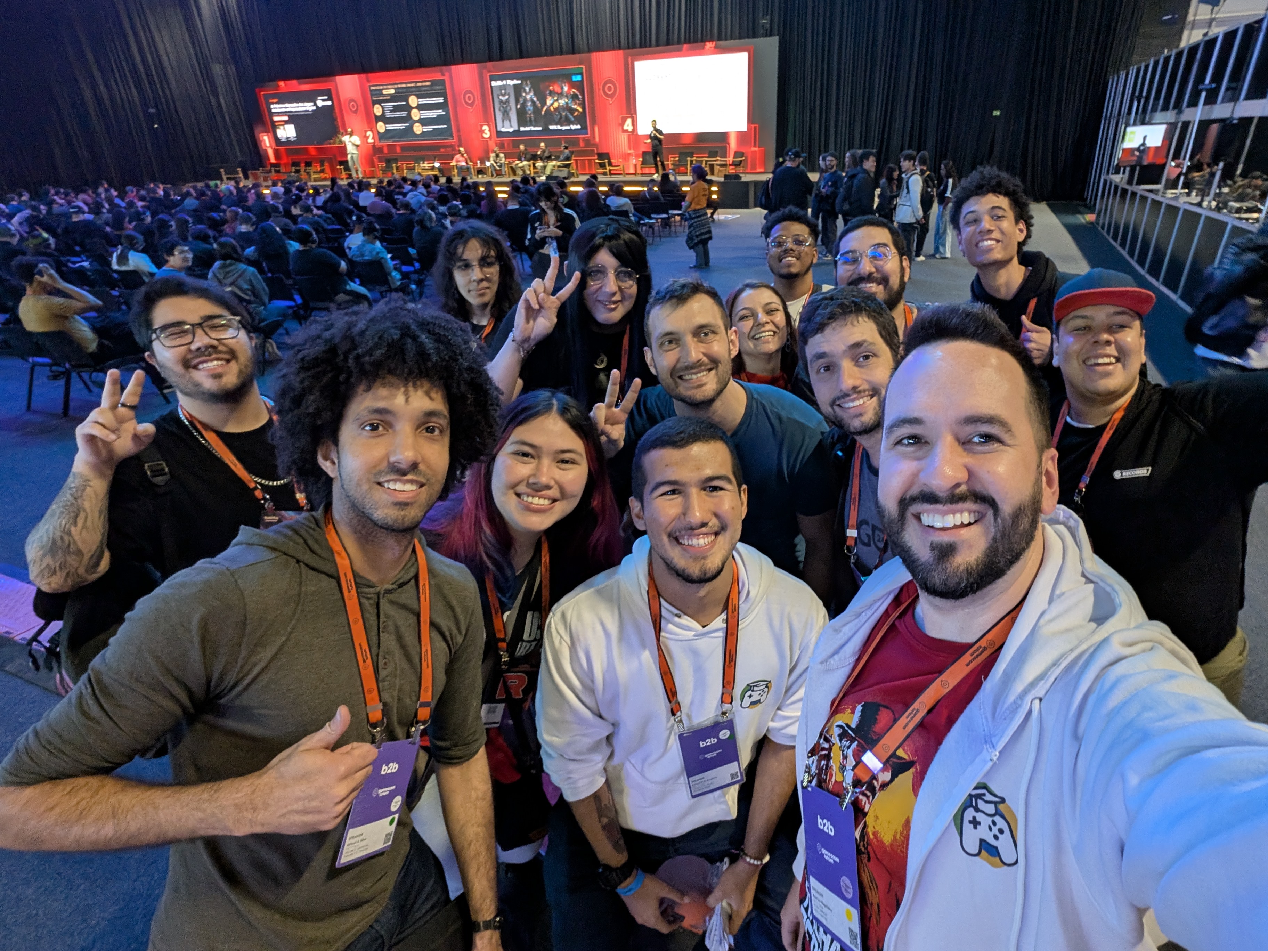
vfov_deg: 71.6
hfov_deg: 87.8
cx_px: 634
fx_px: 659
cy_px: 476
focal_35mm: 18
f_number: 2.2
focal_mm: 2.71
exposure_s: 1/24
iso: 254
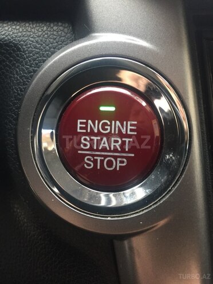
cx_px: 106
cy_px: 142
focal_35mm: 29
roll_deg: +2.0
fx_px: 238
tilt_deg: -20.9
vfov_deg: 61.7
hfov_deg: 48.2
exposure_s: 1/33
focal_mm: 4.15
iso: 64
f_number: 2.2
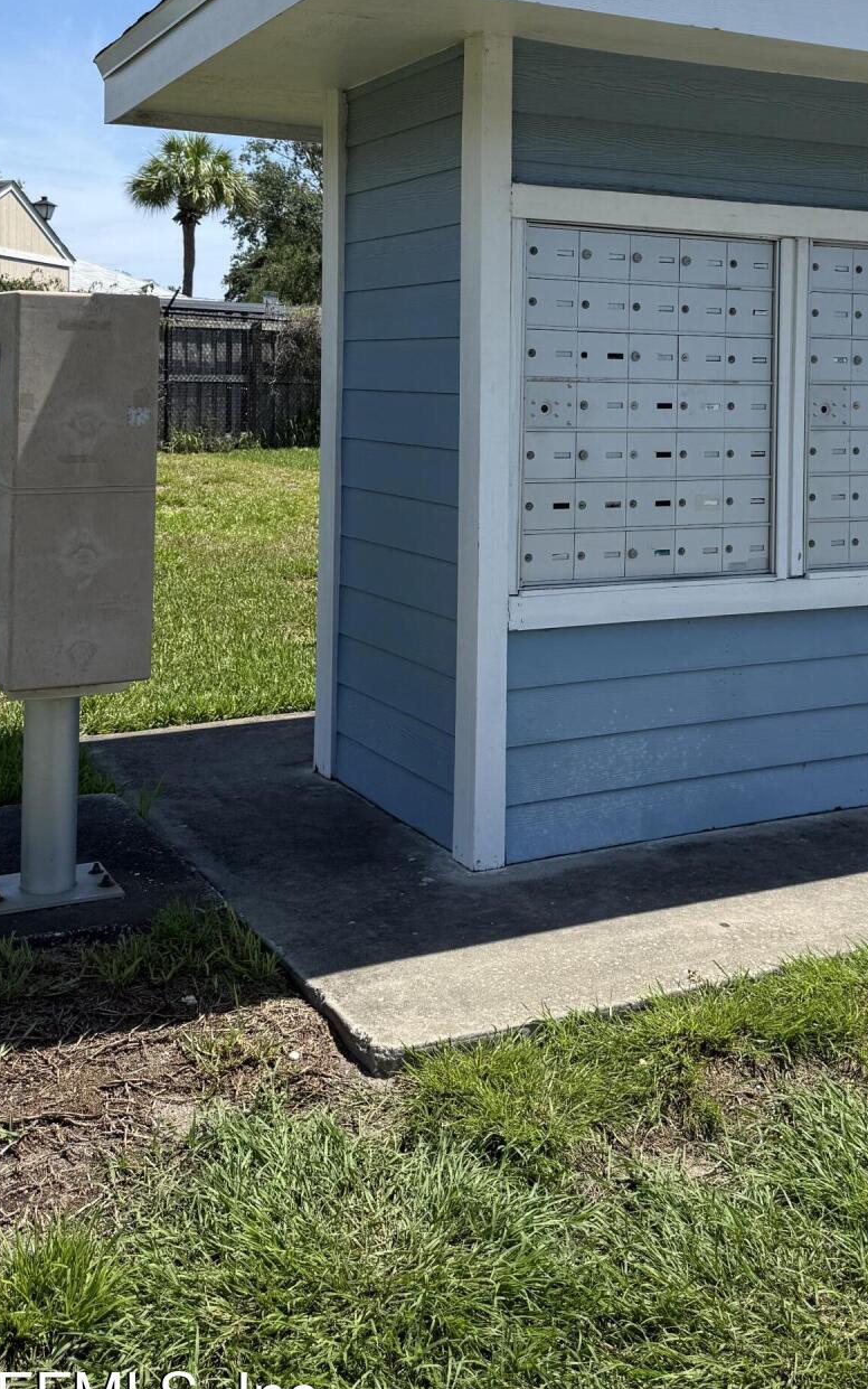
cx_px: 578
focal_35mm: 41
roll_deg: -0.9
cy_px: 379
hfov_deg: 31.0
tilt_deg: +0.8
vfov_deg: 46.8
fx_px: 1551
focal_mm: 6.76
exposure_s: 1/4167
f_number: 1.78
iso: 80
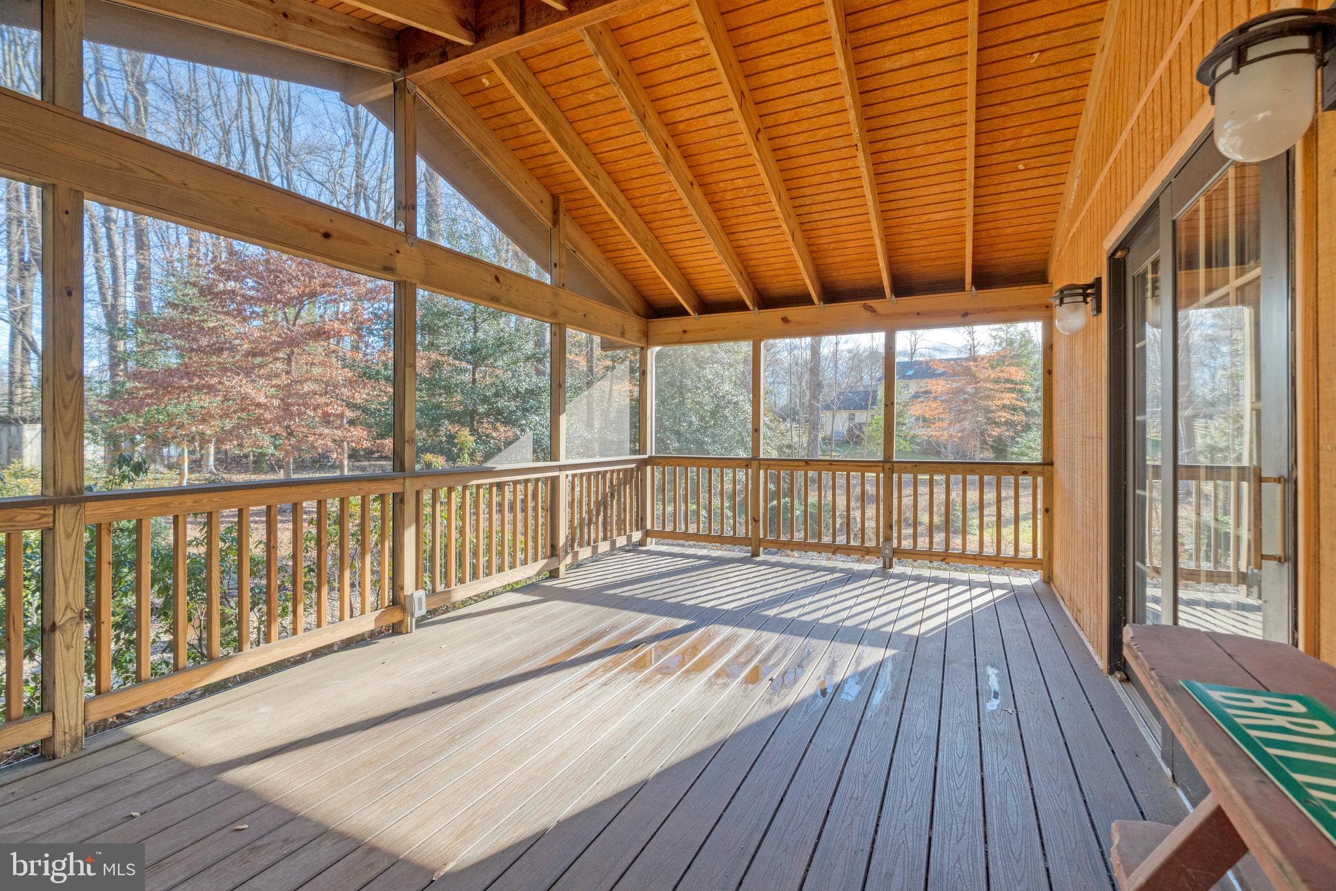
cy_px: 446
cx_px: 668
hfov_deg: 96.7
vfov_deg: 73.8
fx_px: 594
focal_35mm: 16
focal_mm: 16
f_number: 7.1
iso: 1250
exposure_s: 1/40
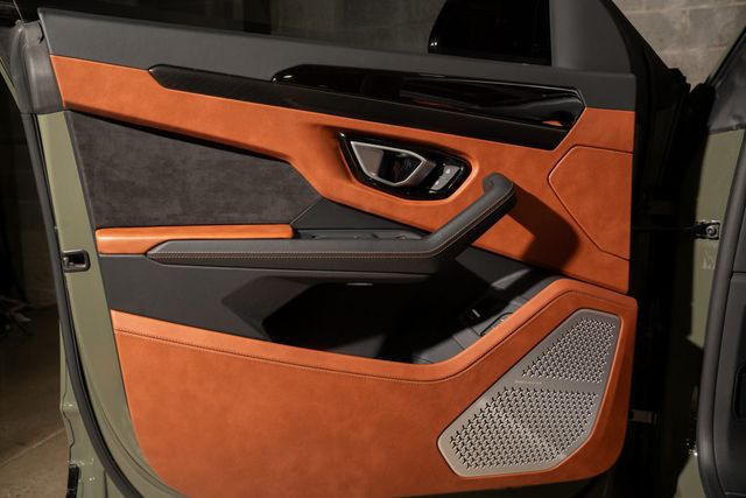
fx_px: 642
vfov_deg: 42.3
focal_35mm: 31
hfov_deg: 60.3
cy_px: 249
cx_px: 373
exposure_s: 1/50
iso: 400
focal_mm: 31
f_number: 6.3
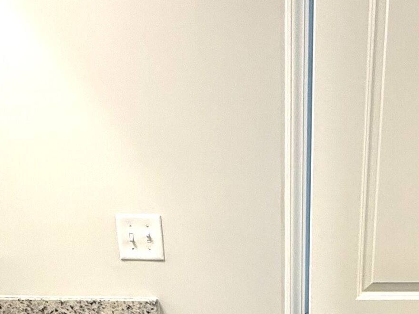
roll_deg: -1.2
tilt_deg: -23.3
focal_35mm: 49
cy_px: 444
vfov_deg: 24.5
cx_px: 324
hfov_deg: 37.8
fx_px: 593
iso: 250
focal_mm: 2.22
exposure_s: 1/60
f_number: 2.2
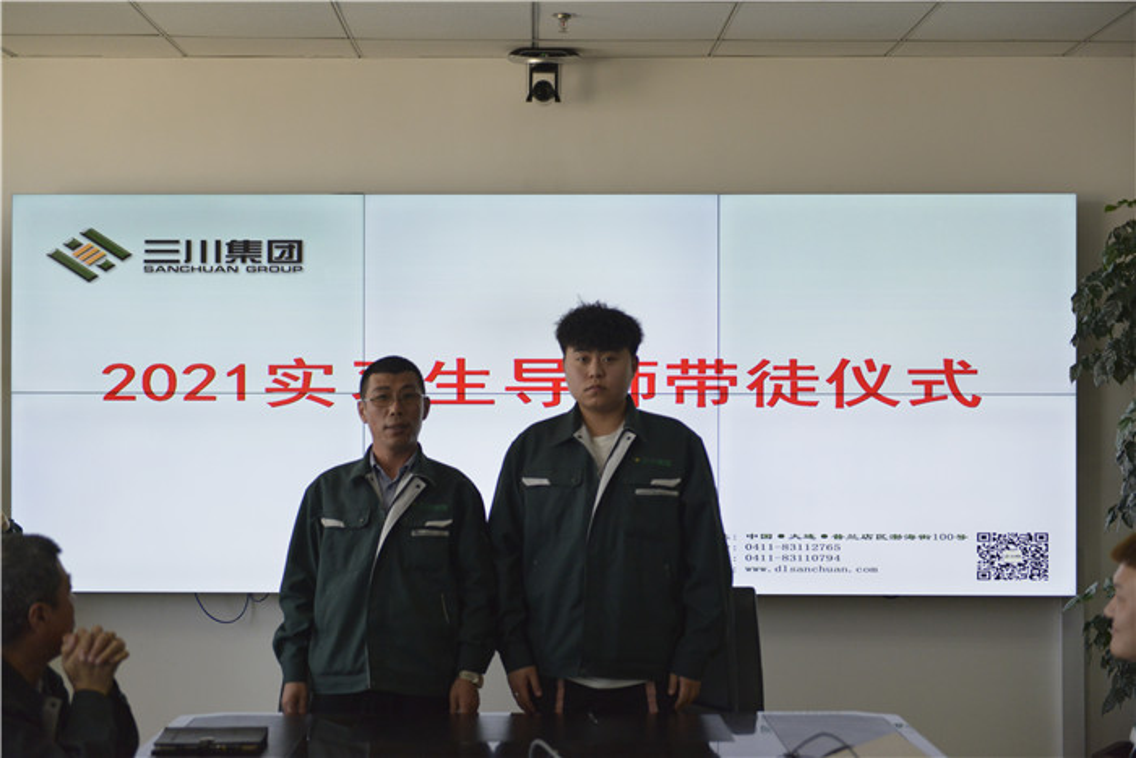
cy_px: 379
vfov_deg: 22.6
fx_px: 1894
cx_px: 568
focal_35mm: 60
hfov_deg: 33.4
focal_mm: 60
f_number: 2.8
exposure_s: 1/2000
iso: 2800
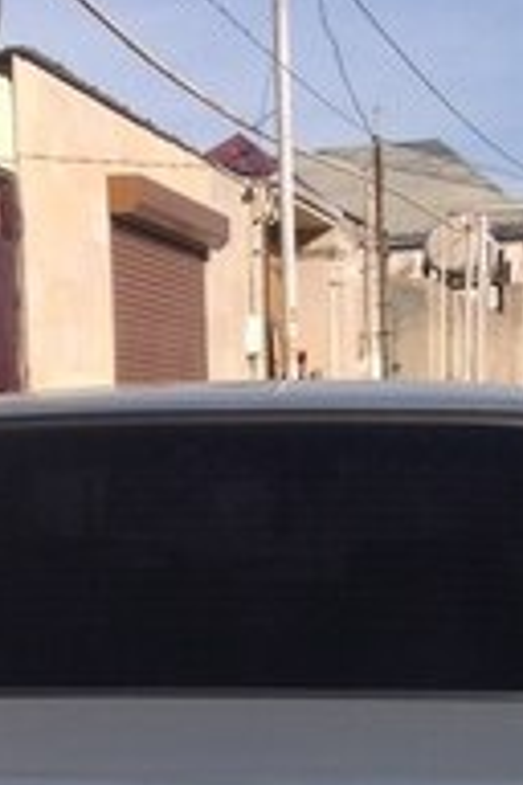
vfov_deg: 20.4
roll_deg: +2.0
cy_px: 928
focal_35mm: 94
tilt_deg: -10.2
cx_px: 149
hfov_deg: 14.5
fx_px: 2048
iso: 50
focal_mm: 4.28
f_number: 2.4
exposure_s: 1/2326
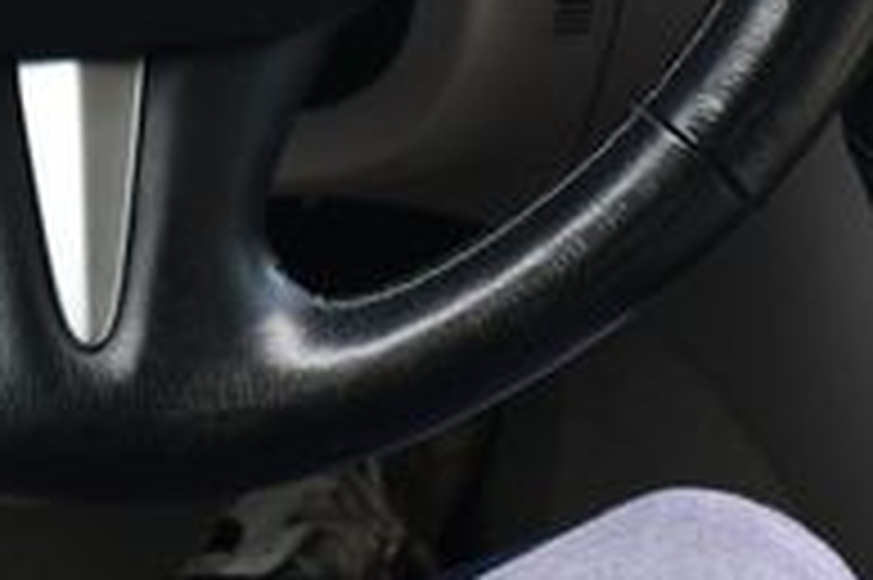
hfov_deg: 22.2
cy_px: -360
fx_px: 2156
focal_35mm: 89
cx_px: 50
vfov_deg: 14.1
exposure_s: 1/250
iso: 250
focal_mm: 18
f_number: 5.6
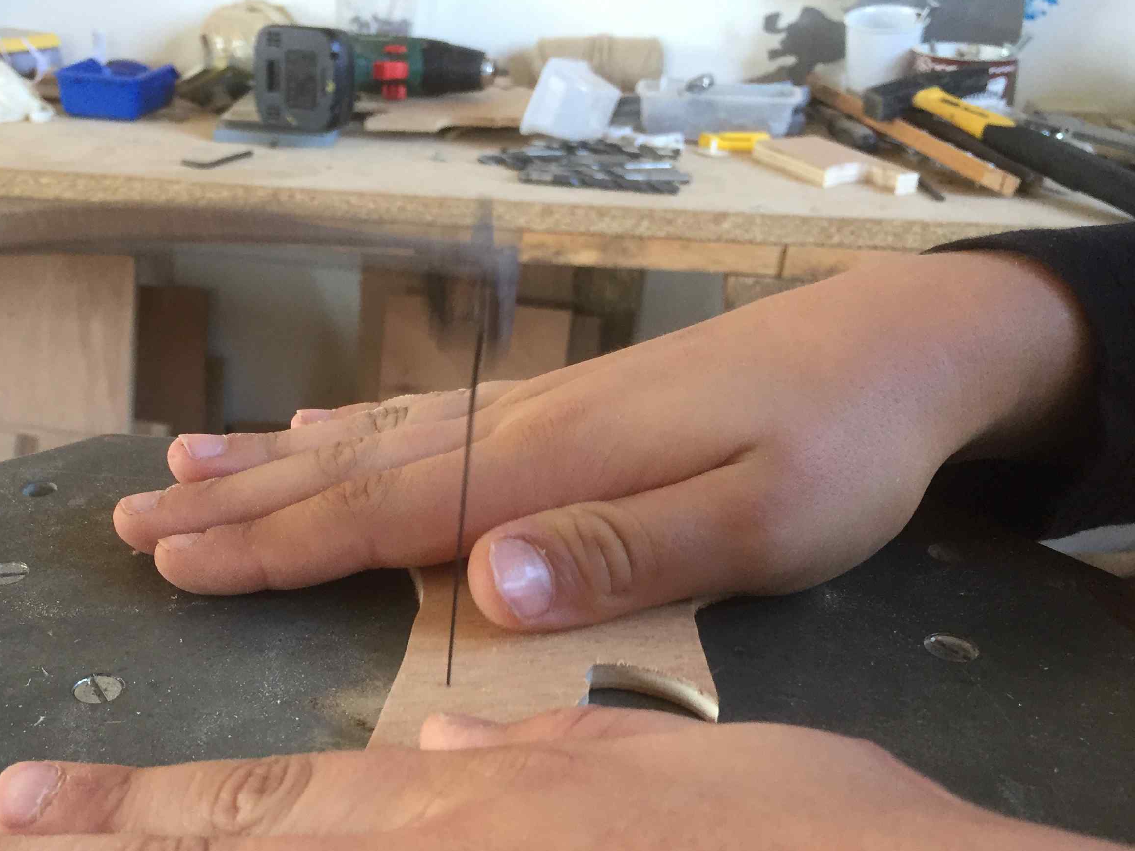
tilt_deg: -30.1
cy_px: 590
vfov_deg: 34.7
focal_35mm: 41
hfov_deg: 45.1
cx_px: 373
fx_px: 1344
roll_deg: -0.4
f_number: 2.2
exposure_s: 1/33
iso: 160
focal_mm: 4.15
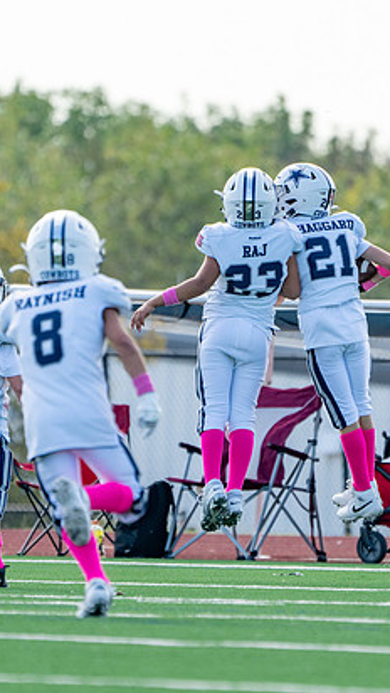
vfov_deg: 2.7
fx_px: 14475
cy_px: 379
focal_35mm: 788
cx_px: 216
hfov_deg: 1.5
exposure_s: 1/1250
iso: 500
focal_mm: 400
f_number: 5.6
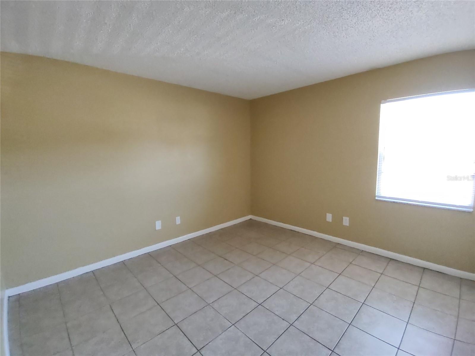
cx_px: 238
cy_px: 178
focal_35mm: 16
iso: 819
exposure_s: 1/60
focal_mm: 1.66
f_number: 2.2
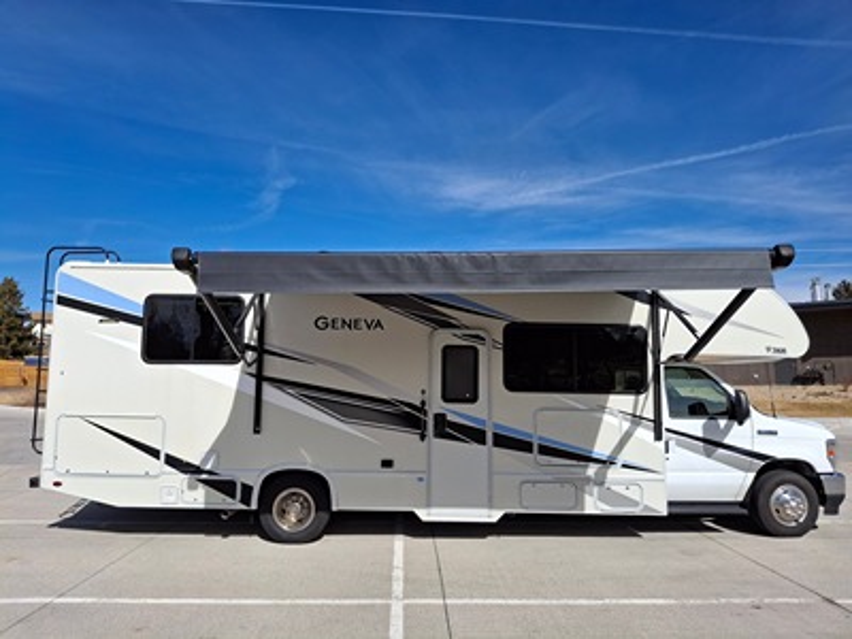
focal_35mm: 25
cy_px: 320
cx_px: 426
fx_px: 615
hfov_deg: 69.4
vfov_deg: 54.9
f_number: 1.8
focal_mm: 4.69
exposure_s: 1/2809
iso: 32
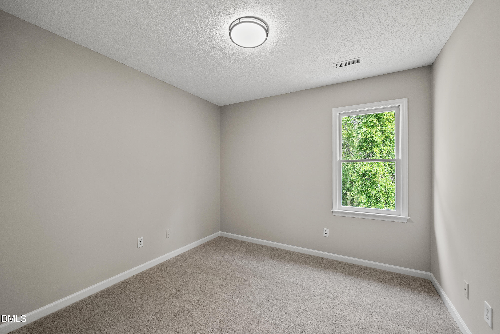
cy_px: 167
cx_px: 250
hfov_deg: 104.2
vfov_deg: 81.3
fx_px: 195
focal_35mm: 14
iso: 800
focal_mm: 14
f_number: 7.1
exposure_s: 1/20
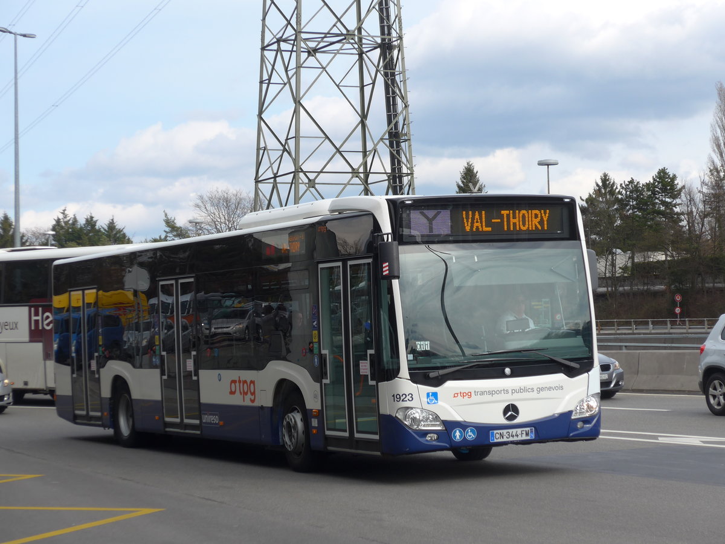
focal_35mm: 90
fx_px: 1885
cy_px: 272
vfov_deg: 16.4
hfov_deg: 21.8
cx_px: 362
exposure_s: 1/400
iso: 80
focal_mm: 18
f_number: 4.6
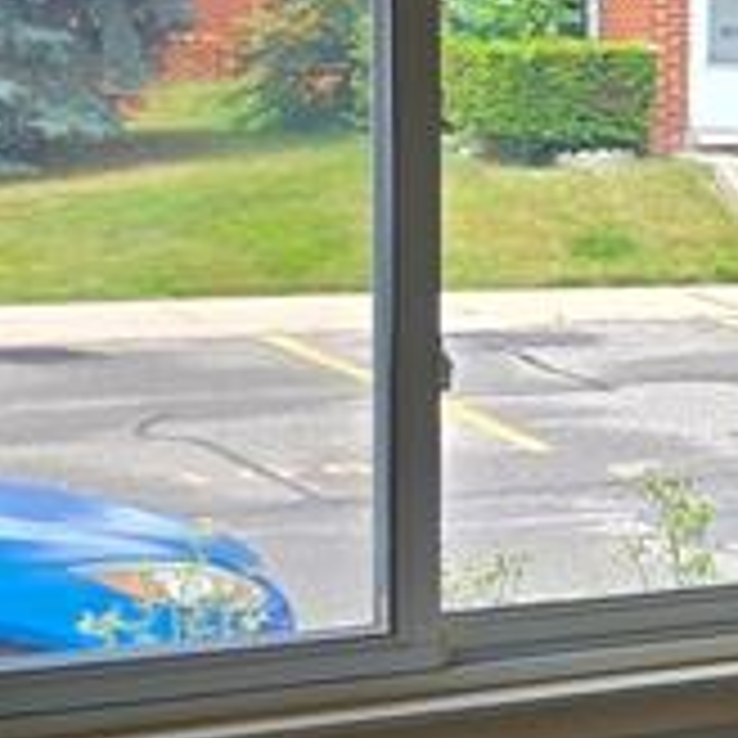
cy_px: 225
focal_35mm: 127
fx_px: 3063
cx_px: 2228
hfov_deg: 10.1
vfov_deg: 13.7
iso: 12
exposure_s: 1/120
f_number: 1.7
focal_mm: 6.3
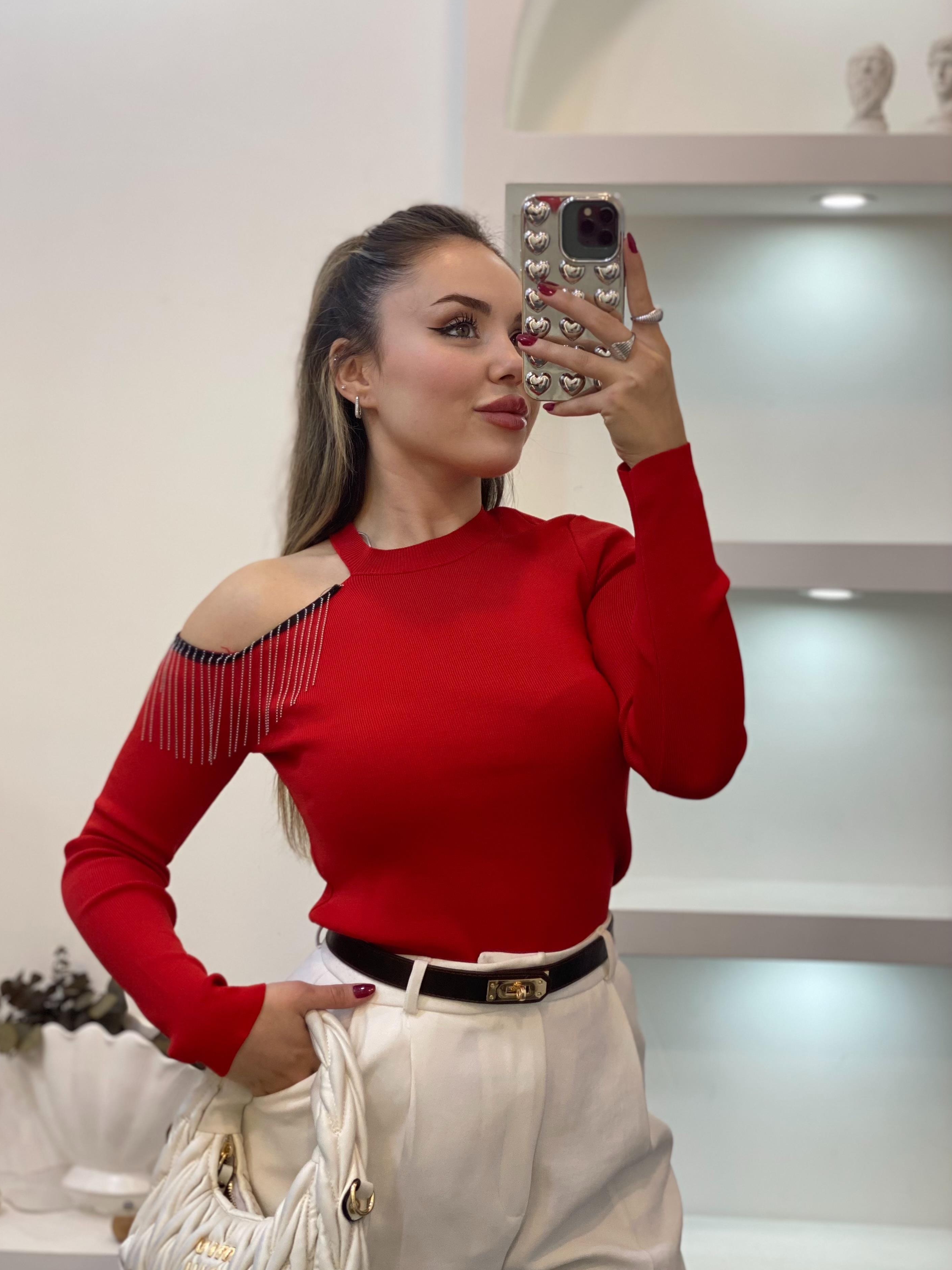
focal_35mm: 56
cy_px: 649
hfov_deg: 26.1
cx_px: 441
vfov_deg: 34.3
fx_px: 2053
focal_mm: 6
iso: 80
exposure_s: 1/100
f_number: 2
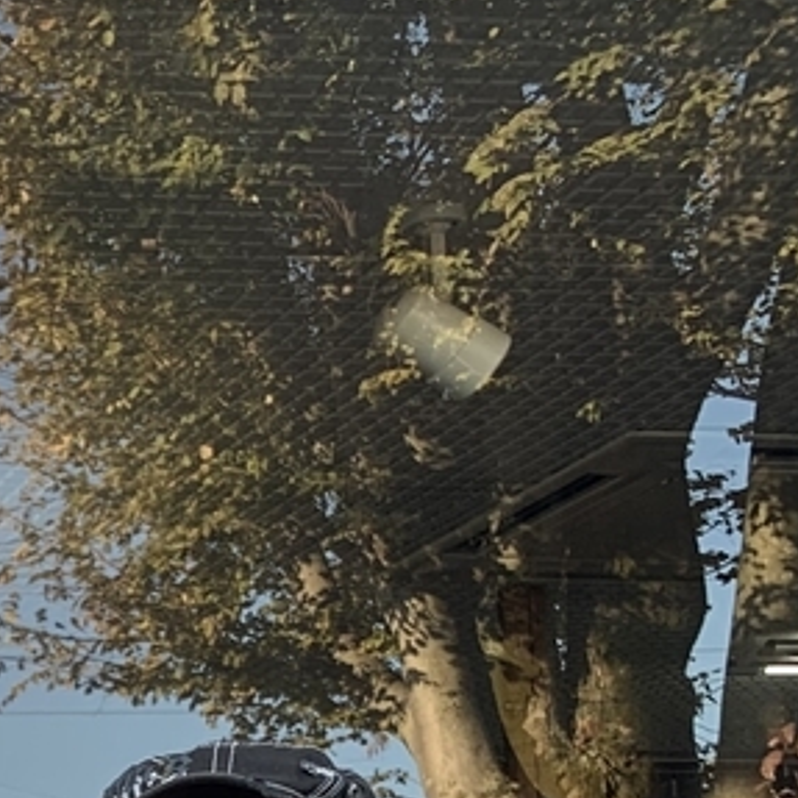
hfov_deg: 14.9
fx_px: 2504
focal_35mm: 96
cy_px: 1068
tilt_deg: +5.4
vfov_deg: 16.9
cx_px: -773
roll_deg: +0.5
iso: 25
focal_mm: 4.25
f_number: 1.8
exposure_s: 1/122
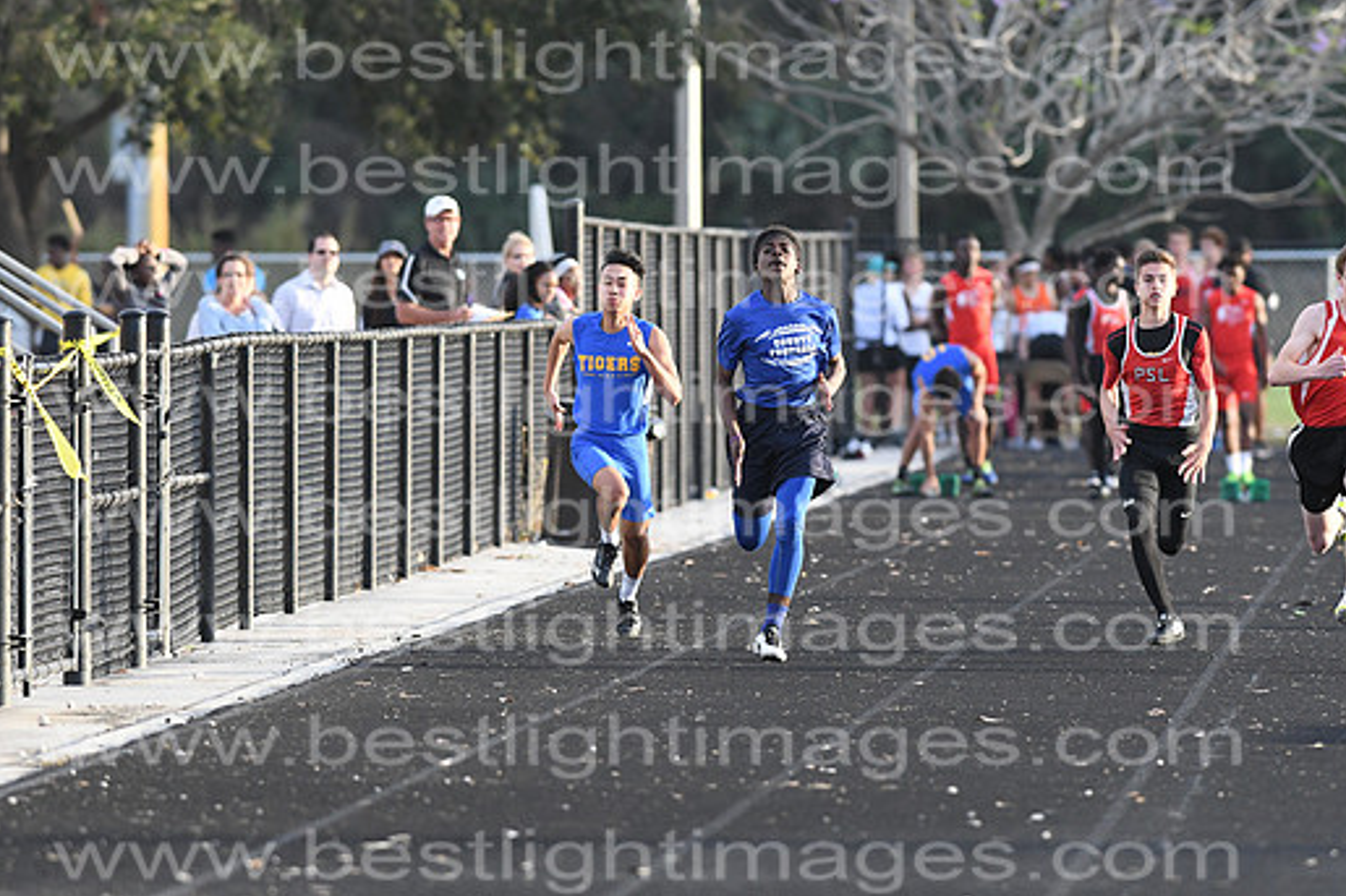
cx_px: 648
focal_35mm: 507
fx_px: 18949
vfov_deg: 2.7
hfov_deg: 4.1
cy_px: 461
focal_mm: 300
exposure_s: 1/2000
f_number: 4
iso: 2000
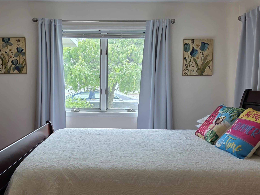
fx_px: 263
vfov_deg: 40.7
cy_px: 102
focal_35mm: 35
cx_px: 108
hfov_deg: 52.4
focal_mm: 6.3
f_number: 1.7
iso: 40
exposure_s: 1/120
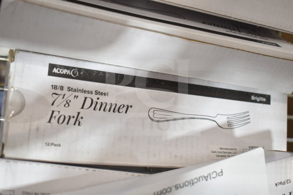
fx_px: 391
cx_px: 146
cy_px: 98
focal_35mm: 48
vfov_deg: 28.1
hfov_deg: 41.1
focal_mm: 32
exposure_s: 1/50
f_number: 4.5
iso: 320
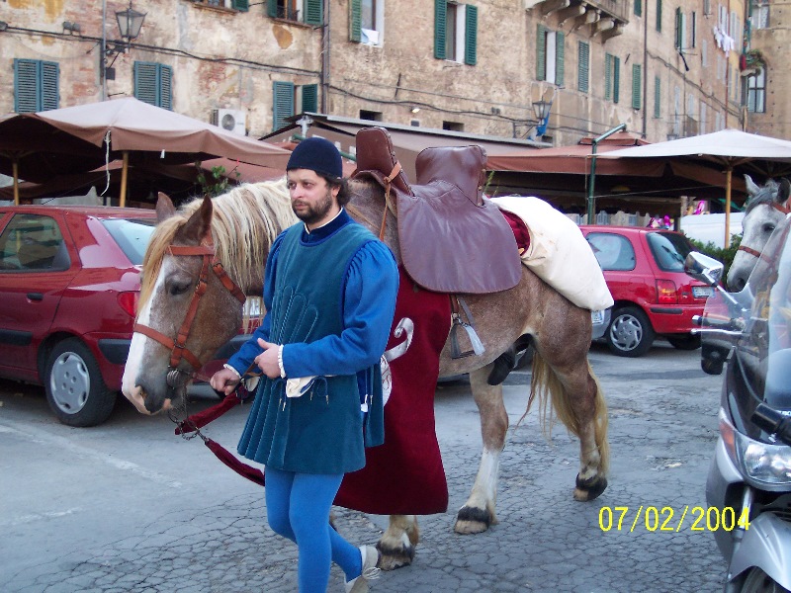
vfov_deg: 28.6
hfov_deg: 37.5
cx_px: 396
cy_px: 296
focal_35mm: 51
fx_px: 1165
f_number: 3.4
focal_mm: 10.7
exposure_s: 1/180
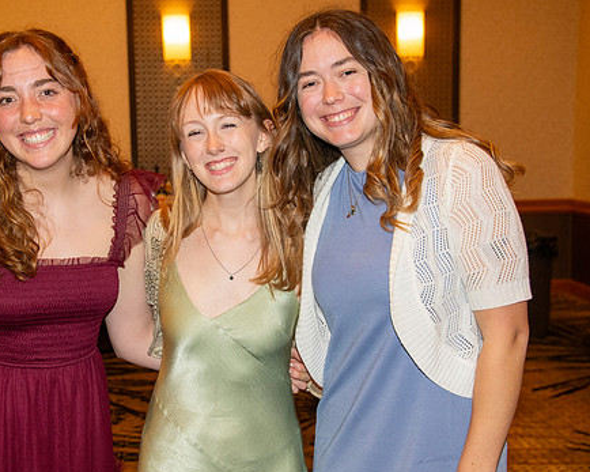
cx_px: 246
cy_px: 240
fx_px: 1205
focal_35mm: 69
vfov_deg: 22.2
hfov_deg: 27.5
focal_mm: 55
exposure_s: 1/60
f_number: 5.6
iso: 2000
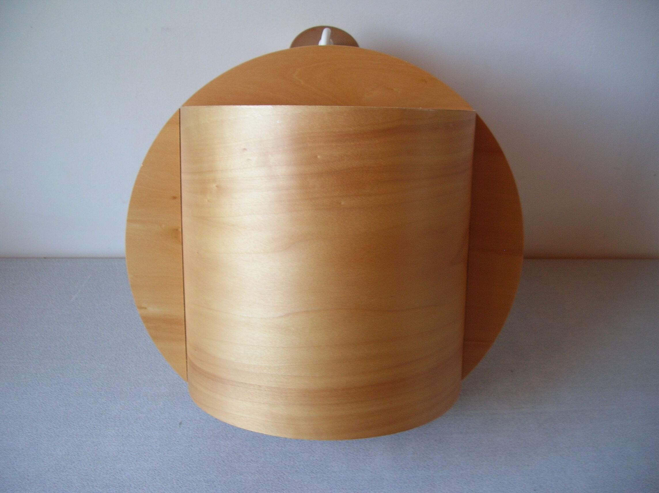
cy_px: 246
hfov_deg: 52.7
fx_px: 666
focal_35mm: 35
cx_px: 330
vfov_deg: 40.6
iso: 50
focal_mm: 5.8
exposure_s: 1/10.3
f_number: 2.8
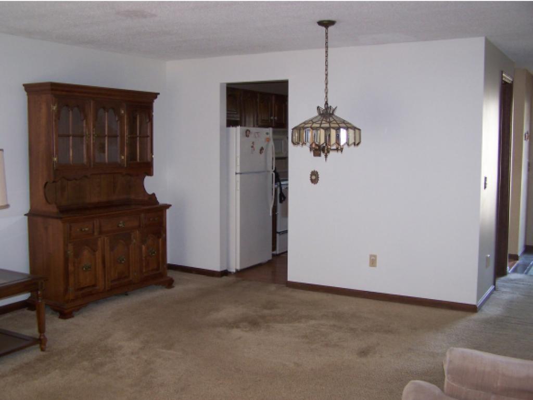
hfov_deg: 49.0
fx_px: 585
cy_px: 200
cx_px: 266
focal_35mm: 38
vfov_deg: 37.8
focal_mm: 6.3
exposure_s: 1/60
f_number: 2.8
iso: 140
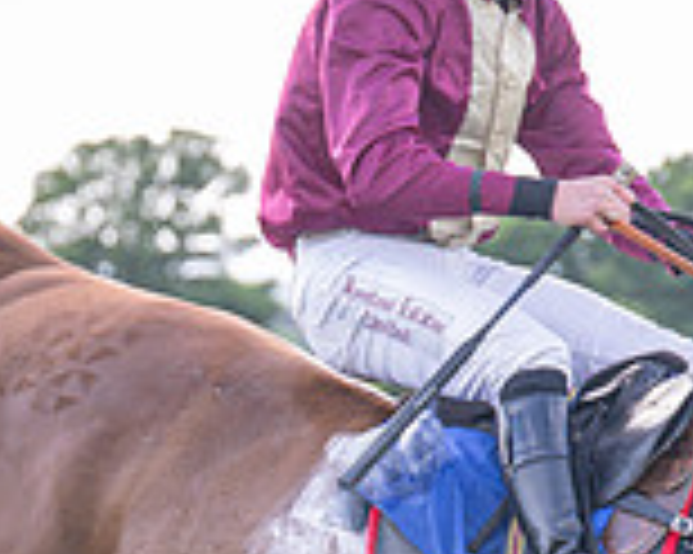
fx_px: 7235
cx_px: 224
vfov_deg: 4.4
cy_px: 730
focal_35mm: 353
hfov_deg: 5.5
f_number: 2.8
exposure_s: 1/1600
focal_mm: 70
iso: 640
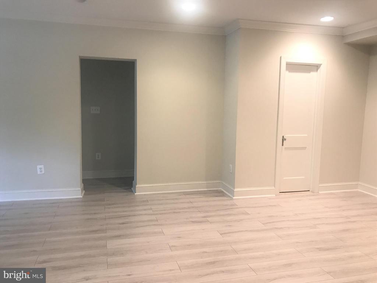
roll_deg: -1.7
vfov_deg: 49.7
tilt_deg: -6.9
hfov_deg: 63.4
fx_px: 305
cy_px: 142
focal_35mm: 28
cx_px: 188
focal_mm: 3.99
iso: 40
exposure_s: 1/15
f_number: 1.8
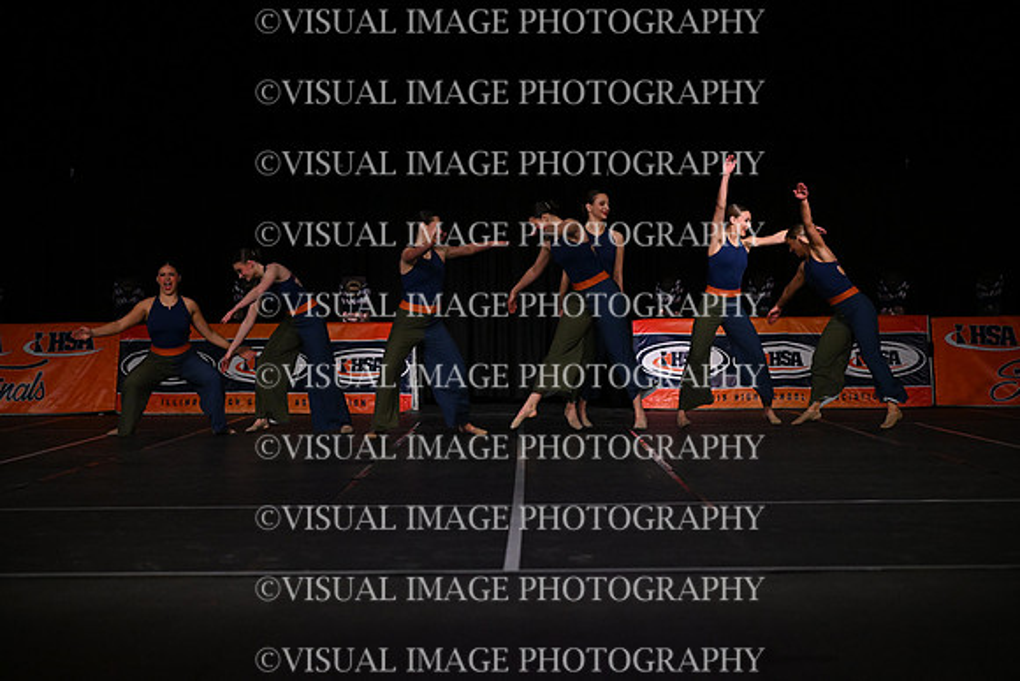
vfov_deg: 16.1
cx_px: 510
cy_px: 340
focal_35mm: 85
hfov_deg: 23.9
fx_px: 2409
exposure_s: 1/1000
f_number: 4
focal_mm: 85
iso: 6400
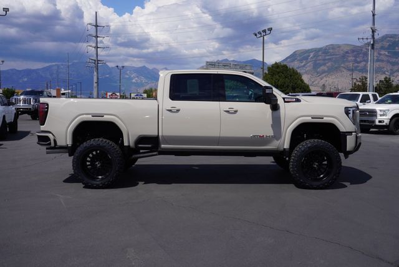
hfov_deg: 55.1
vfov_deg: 38.4
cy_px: 134
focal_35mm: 34
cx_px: 200
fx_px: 383
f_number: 10
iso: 100
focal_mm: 23
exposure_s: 1/320
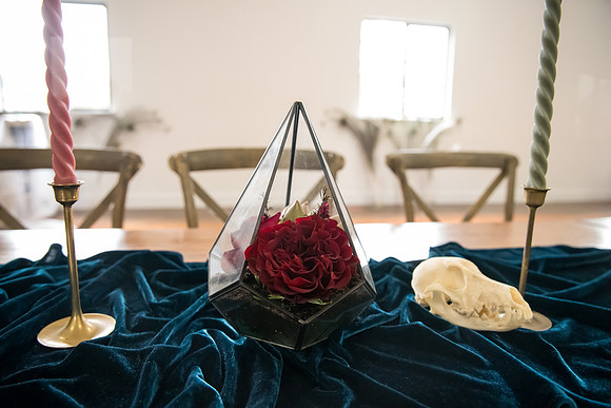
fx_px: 407
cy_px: 204
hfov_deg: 73.7
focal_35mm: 24
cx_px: 306
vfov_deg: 53.2
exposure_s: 1/320
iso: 12800
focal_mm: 24
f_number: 3.5
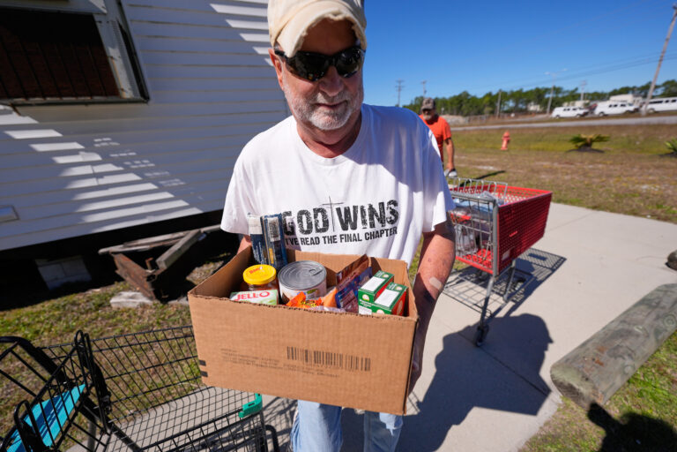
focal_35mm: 14
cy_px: 226
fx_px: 263
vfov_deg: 81.2
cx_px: 338
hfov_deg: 104.3
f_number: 2.8
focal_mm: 14
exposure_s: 1/10000
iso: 320
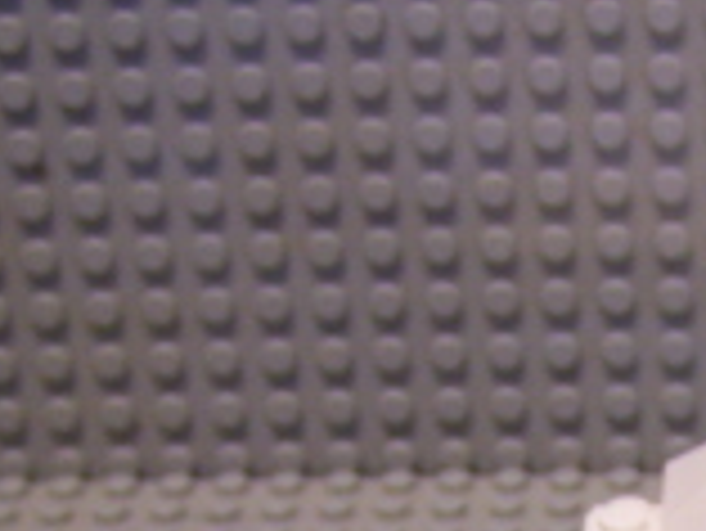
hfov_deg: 12.5
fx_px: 3164
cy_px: 972
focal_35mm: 155
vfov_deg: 9.1
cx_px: 818
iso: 140
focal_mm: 6.3
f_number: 2.8
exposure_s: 1/6
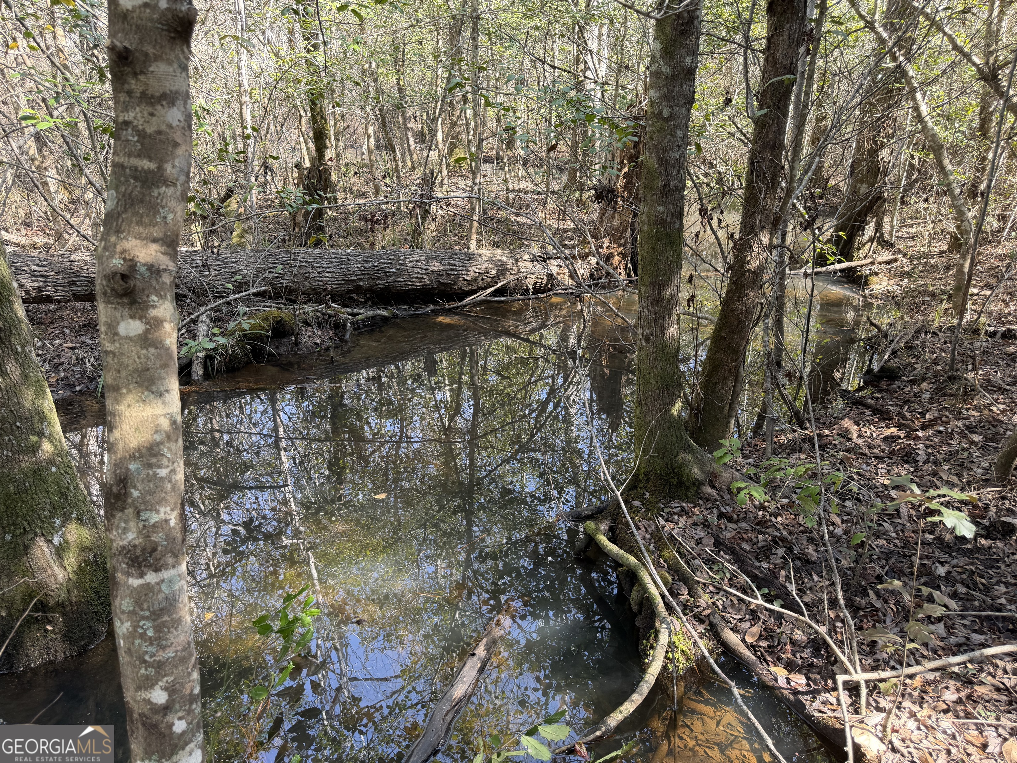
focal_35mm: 24
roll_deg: -1.0
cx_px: 508
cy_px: 382
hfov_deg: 71.6
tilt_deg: -22.1
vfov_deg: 56.8
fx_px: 705
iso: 80
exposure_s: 1/162
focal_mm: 6.76
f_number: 1.78
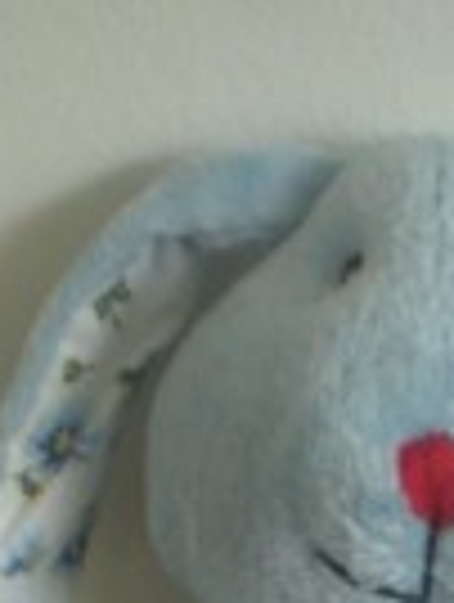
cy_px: 1094
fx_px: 2562
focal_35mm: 147
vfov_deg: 12.3
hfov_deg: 10.1
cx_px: 396
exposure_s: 1/32
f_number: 3.1
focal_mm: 6.3
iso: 200
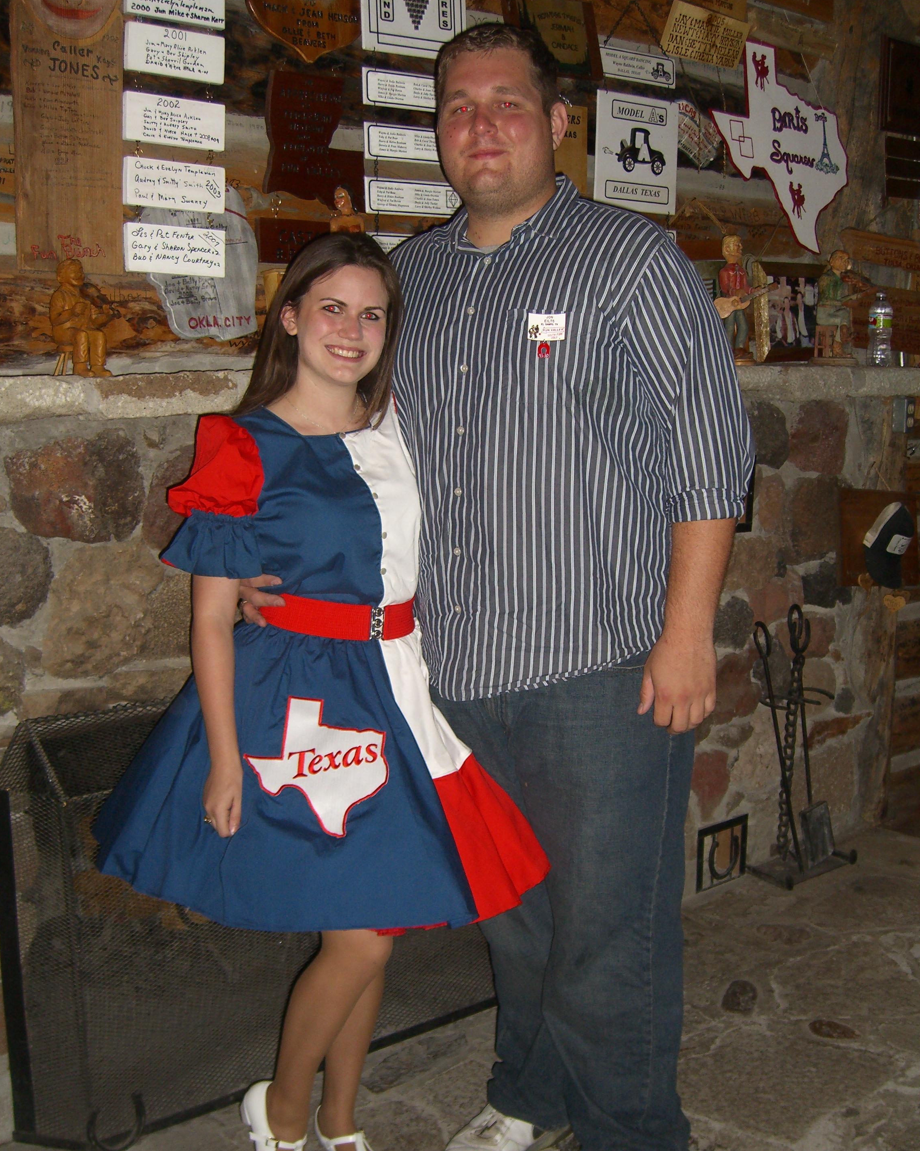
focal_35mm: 40
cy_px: 608
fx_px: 1361
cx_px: 460
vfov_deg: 45.8
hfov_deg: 37.3
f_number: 2.8
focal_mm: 7.9
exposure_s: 1/60
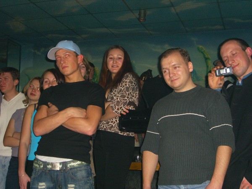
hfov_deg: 33.8
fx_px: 415
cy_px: 94
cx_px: 126
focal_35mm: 57
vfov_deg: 25.7
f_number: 3.6
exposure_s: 1/60
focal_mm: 11.8
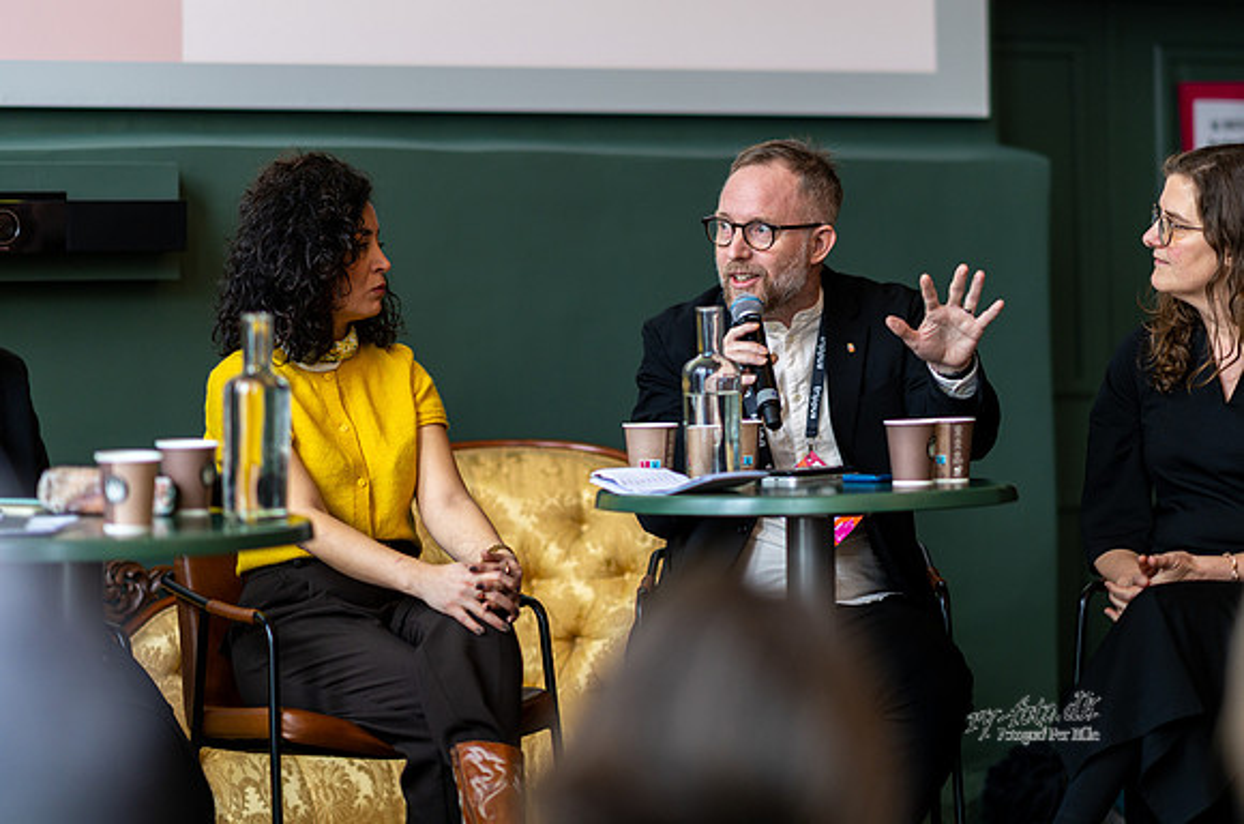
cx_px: 671
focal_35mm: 116
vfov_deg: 11.8
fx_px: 3994
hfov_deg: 17.7
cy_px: 306
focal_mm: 85
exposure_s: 1/200
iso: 200
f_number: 1.4
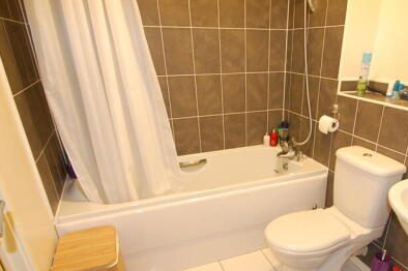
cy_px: 200
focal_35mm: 25
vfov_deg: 49.4
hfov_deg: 70.4
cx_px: 255
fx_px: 283
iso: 800
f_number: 4.5
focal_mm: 10
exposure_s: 1/15
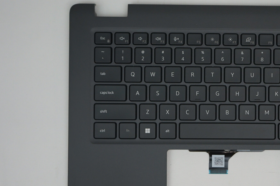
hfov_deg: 28.6
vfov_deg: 19.6
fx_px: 536
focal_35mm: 69
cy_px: 121
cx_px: 227
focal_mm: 40
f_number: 4
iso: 500
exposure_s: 1/160
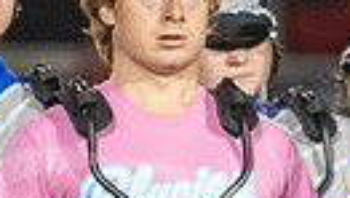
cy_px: 189
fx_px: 15682
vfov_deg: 0.7
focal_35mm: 1688
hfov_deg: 1.3
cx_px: 274
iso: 4000
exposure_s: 1/500
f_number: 2.8
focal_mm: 200
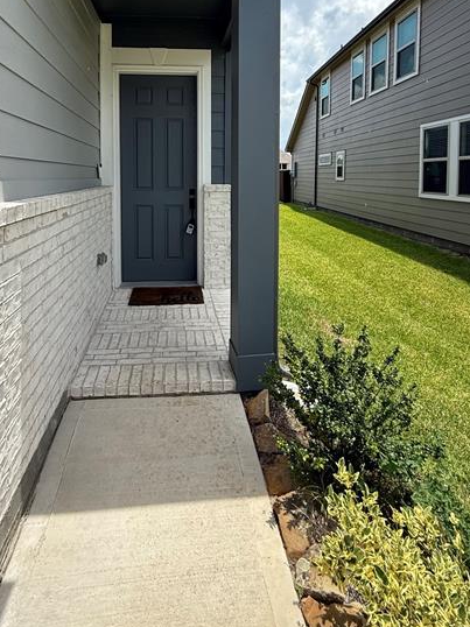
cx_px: 197
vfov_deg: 78.2
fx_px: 362
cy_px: 193
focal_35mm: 20
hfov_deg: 65.5
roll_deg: +0.8
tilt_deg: -1.9
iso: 64
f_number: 2.2
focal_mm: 2.22
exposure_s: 1/1312
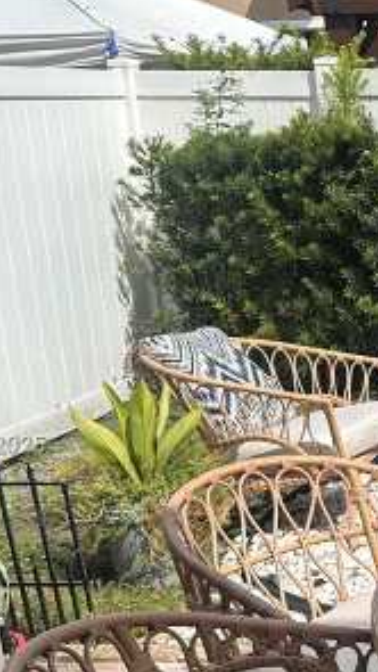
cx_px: 592
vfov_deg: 29.5
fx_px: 1265
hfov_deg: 15.5
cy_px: 446
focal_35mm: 71
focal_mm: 6.86
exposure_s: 1/4184
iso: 80
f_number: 1.78
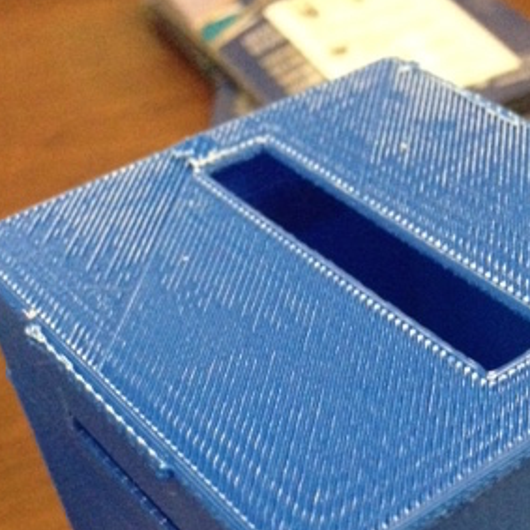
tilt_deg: -42.7
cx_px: 425
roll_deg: +2.2
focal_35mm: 66
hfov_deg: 25.6
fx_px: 1143
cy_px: 429
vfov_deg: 25.6
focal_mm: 4.12
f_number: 2.4
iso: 800
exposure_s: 1/15
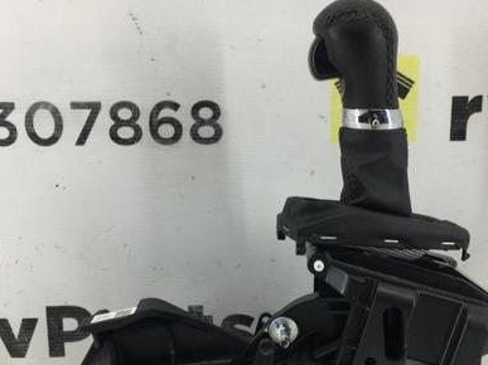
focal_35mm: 48
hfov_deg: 39.7
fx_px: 676
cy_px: 245
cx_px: 246
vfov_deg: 30.0
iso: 32
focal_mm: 4.15
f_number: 2.2
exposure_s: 1/50
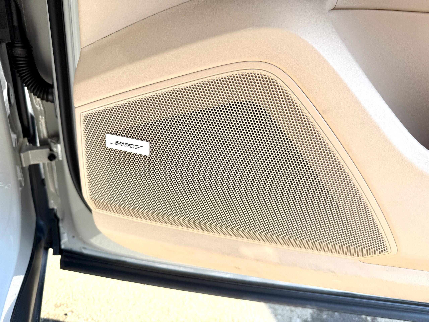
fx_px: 297
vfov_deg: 56.8
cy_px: 161
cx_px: 214
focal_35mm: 24
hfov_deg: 71.6
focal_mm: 6.76
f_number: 1.78
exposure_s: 1/317
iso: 80
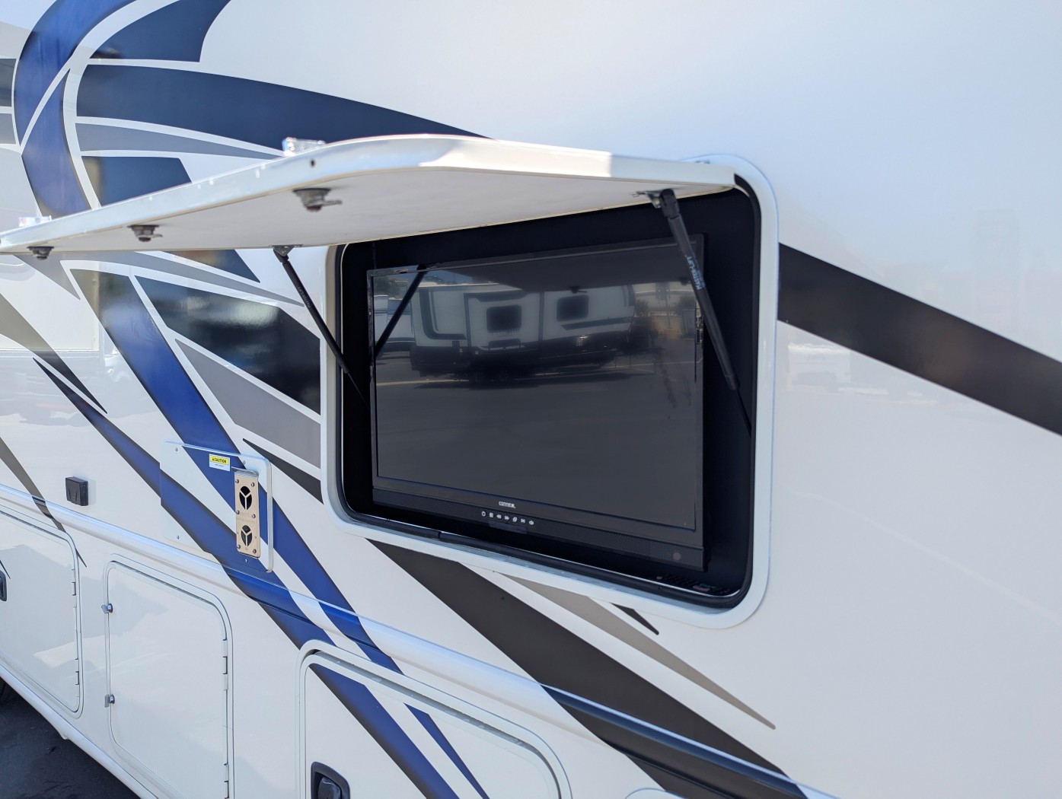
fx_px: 737
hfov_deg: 71.5
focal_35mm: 24
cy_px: 400
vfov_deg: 56.9
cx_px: 531
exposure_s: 1/544
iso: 47
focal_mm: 6.81
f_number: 1.85
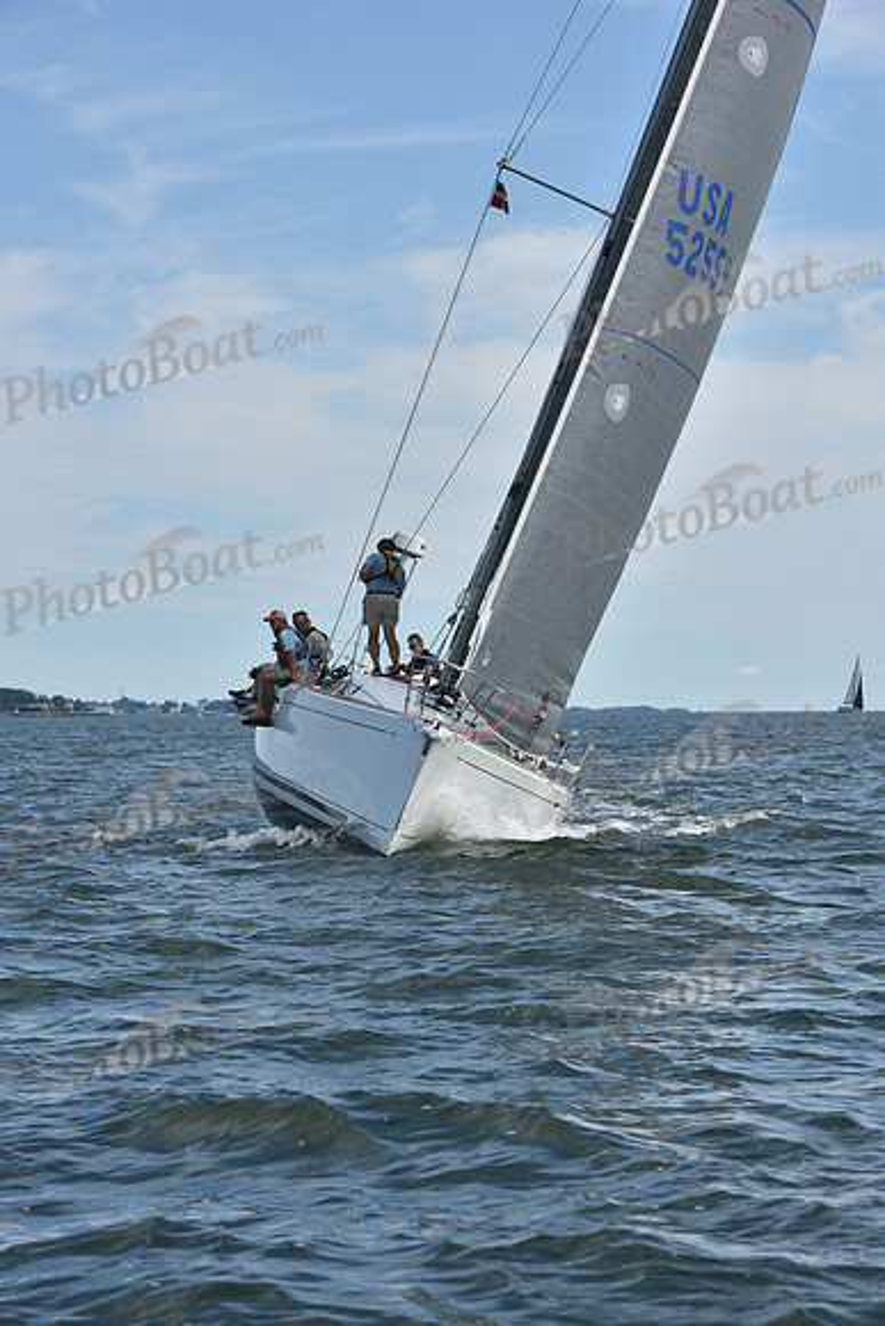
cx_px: 442
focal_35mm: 105
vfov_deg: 19.5
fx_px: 3869
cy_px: 663
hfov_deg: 13.0
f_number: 10
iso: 320
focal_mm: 105
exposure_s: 1/1000
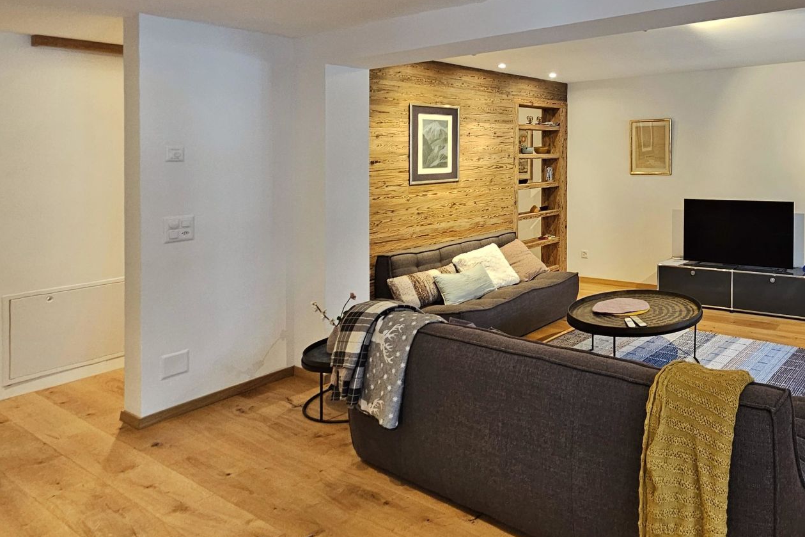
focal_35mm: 22
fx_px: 492
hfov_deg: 70.8
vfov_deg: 55.5
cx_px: 644
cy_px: 161
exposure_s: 1/50
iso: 250
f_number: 2.2
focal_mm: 2.2
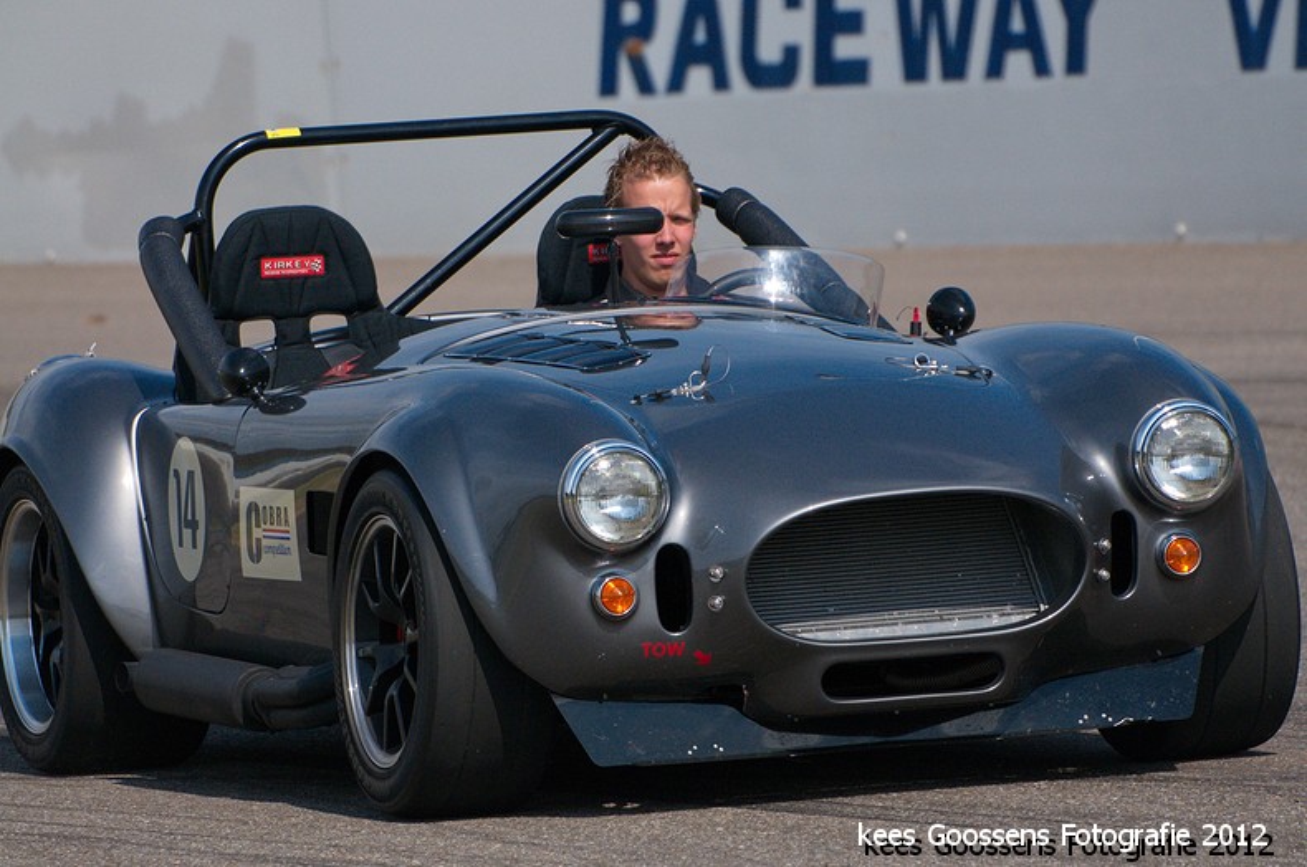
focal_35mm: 360
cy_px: 434
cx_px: 654
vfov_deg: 3.8
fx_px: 13049
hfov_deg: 5.7
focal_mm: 240
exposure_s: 1/4000
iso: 800
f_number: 6.7
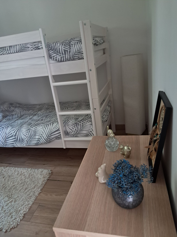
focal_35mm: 27
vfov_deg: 65.3
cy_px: 118
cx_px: 88
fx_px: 184
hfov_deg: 51.4
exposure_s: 1/25
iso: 800
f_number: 1.8
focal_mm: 4
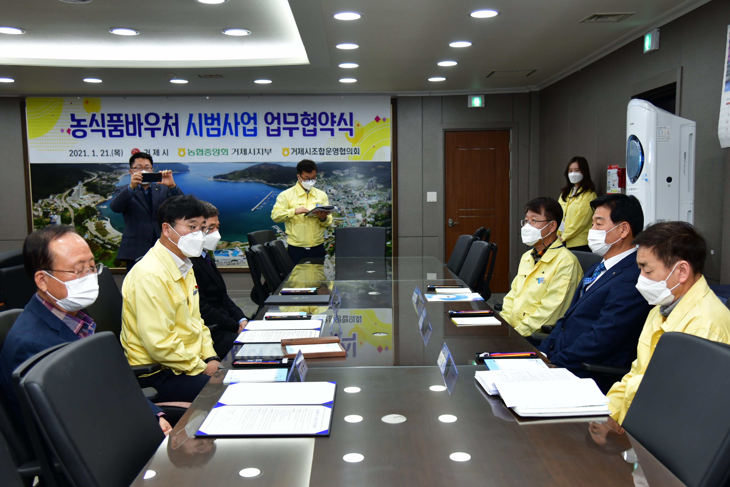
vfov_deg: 35.0
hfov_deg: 50.7
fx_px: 770
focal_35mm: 38
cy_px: 270
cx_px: 361
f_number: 4
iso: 720
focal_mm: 34
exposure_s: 1/200
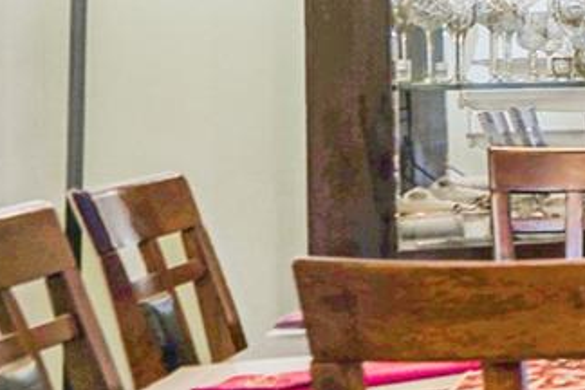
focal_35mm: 104
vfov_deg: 13.0
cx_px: 1750
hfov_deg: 11.4
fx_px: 1692
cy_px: 44
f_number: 5.6
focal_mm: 16.5
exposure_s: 1/8
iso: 50
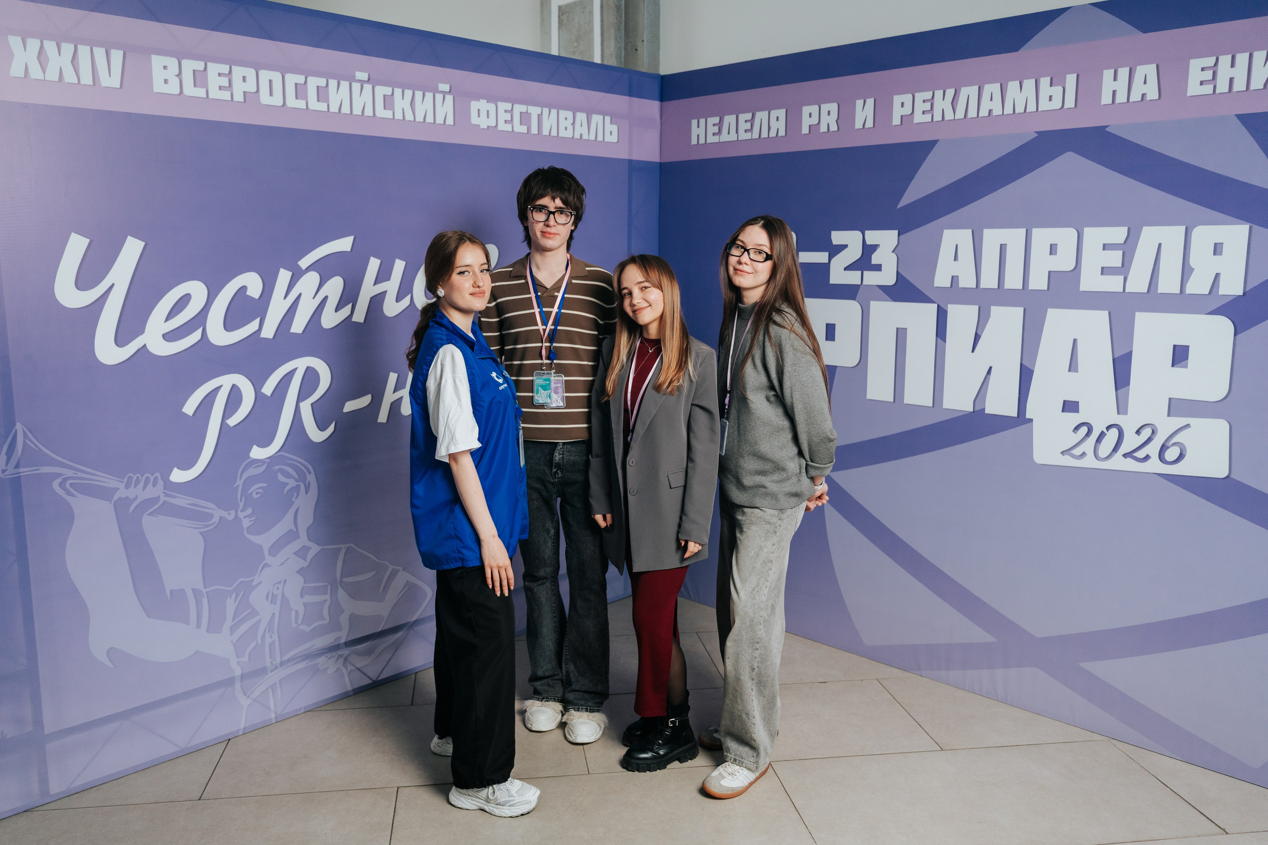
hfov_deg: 63.7
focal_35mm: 29
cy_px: 414
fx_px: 1021
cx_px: 623
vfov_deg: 45.0
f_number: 2.8
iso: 1000
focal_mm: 28
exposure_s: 1/200
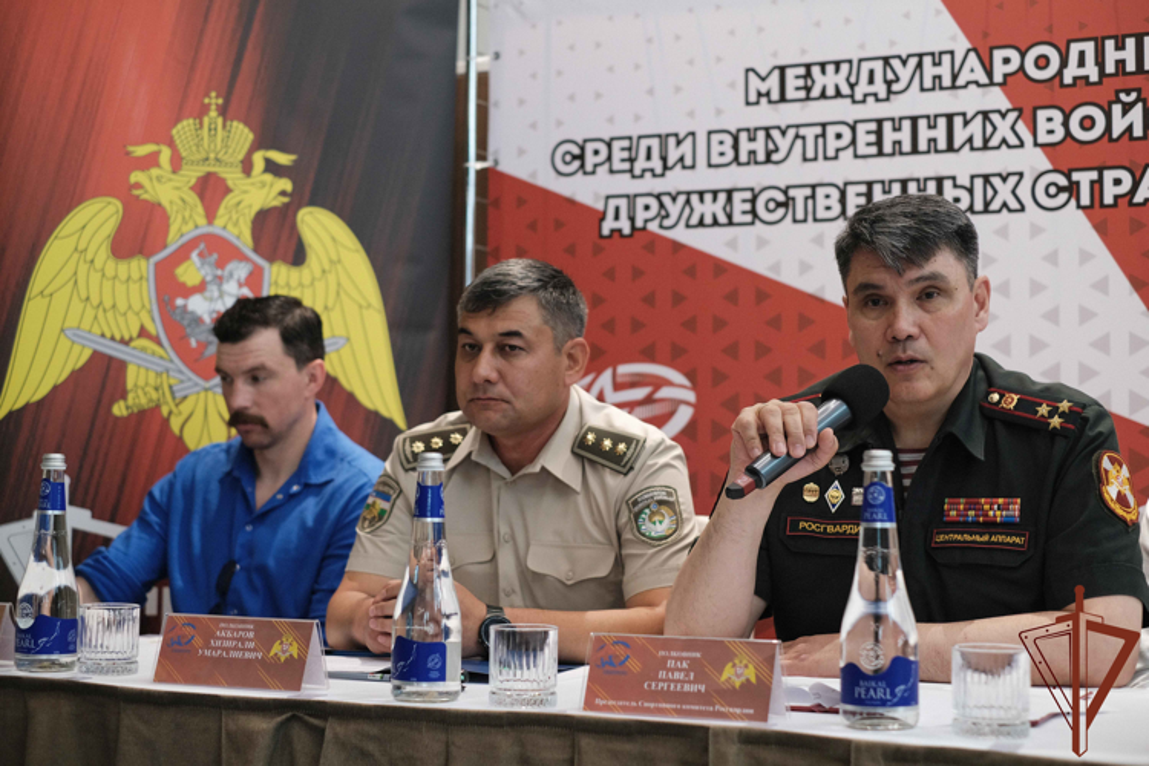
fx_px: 1691
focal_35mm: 53
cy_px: 383
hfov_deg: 37.5
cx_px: 574
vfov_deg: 25.5
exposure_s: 1/125
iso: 1250
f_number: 2.2
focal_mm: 35
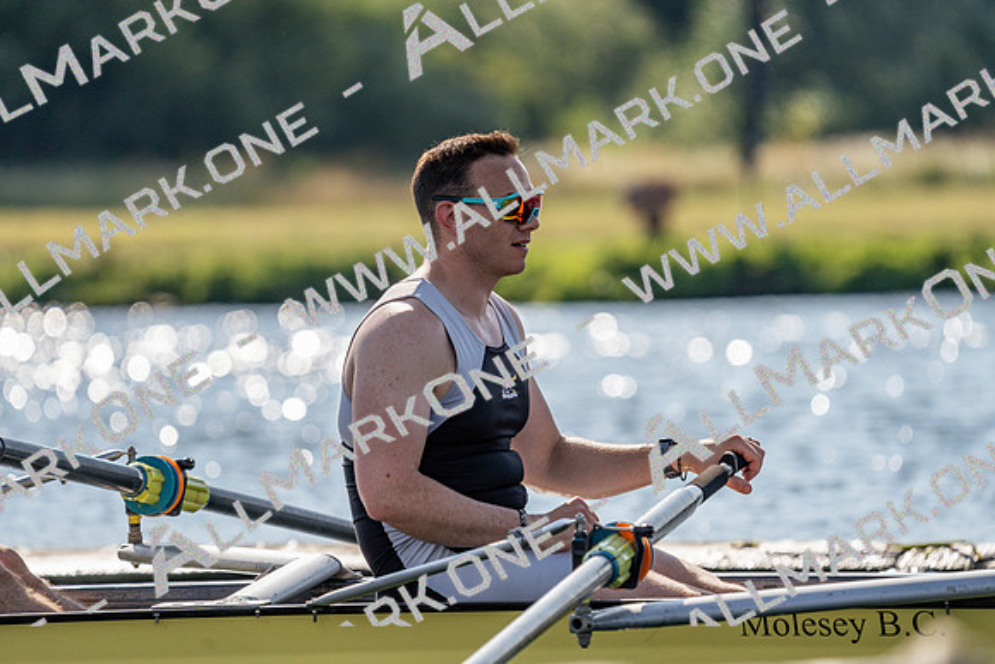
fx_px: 11666
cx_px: 498
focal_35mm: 422
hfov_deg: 4.9
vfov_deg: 3.3
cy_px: 332
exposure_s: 1/1600
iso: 200
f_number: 6.3
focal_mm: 422
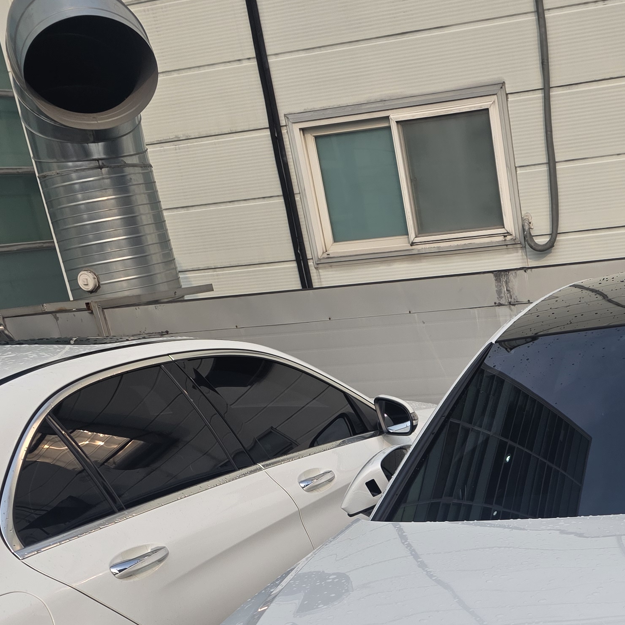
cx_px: 609
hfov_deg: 29.3
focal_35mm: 55
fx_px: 1123
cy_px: 620
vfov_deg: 29.2
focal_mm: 6.3
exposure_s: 1/5778
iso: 80
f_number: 1.7
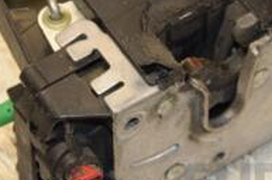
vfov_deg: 5.6
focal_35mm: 243
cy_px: -3
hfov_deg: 8.5
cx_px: 158
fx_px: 1833
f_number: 6.3
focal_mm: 52
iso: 800
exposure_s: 1/200
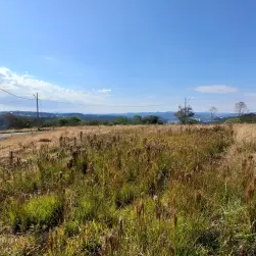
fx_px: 176
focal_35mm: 21
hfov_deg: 71.7
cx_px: 147
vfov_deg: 72.1
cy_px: 132
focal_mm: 1.4
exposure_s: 1/2481
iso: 50
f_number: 2.2
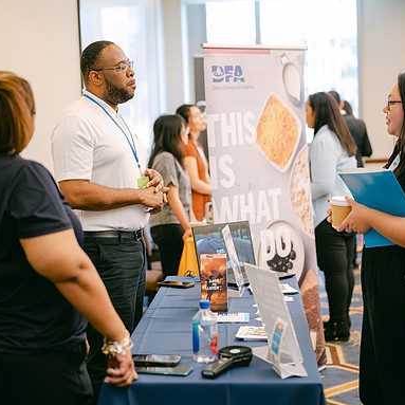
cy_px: 203
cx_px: 178
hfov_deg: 26.1
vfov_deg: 26.1
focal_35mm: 66
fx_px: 874
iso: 400
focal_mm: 50
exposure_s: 1/125
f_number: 2
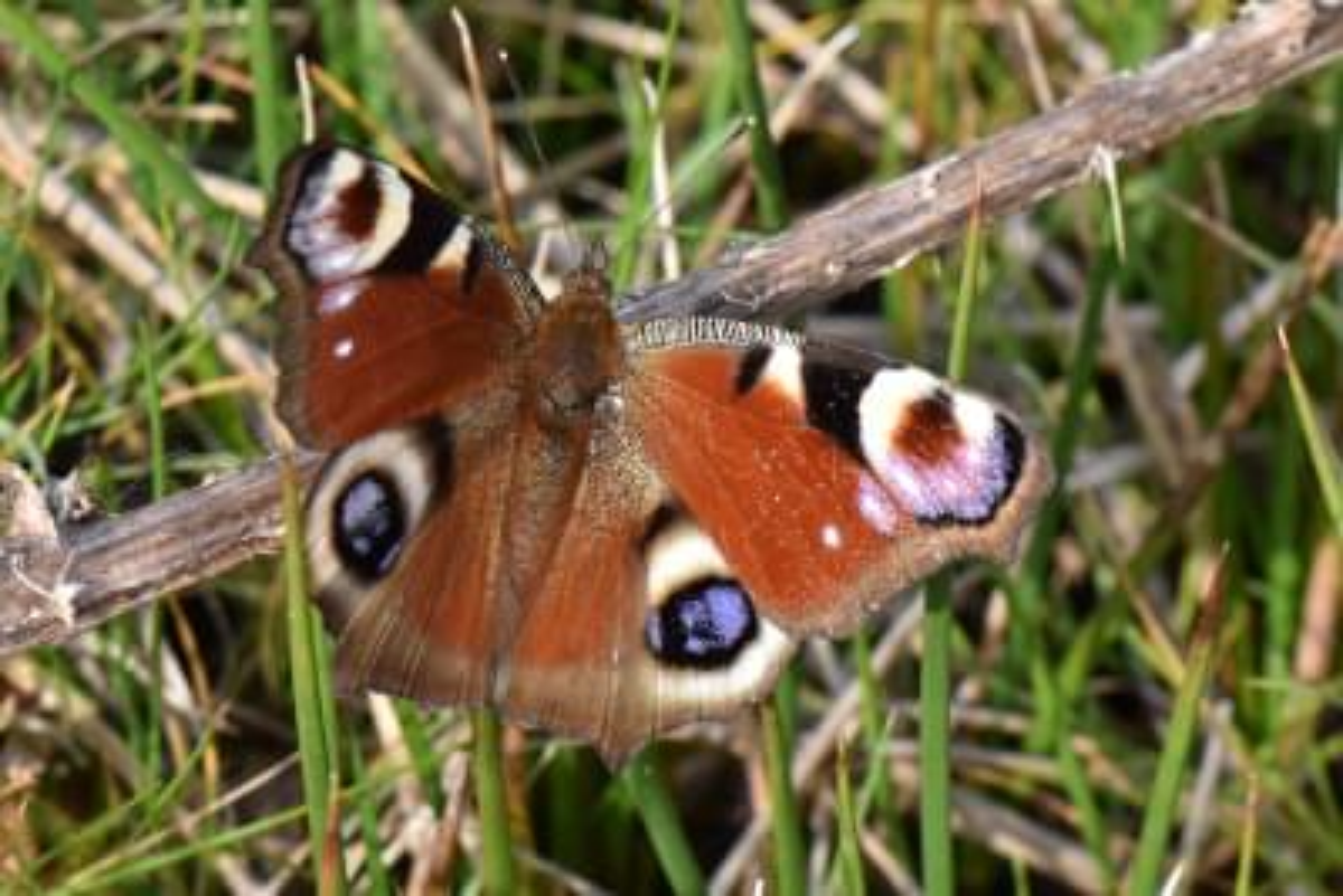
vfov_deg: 10.8
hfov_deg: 16.1
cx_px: 672
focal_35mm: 128
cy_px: 448
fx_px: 4758
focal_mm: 85
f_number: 7.1
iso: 320
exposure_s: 1/400
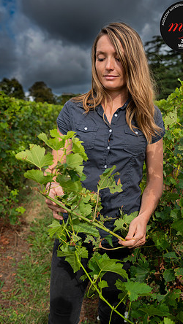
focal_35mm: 34
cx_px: 107
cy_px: 163
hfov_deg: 34.6
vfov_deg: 58.0
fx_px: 293
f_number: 5
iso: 200
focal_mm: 32
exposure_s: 1/800
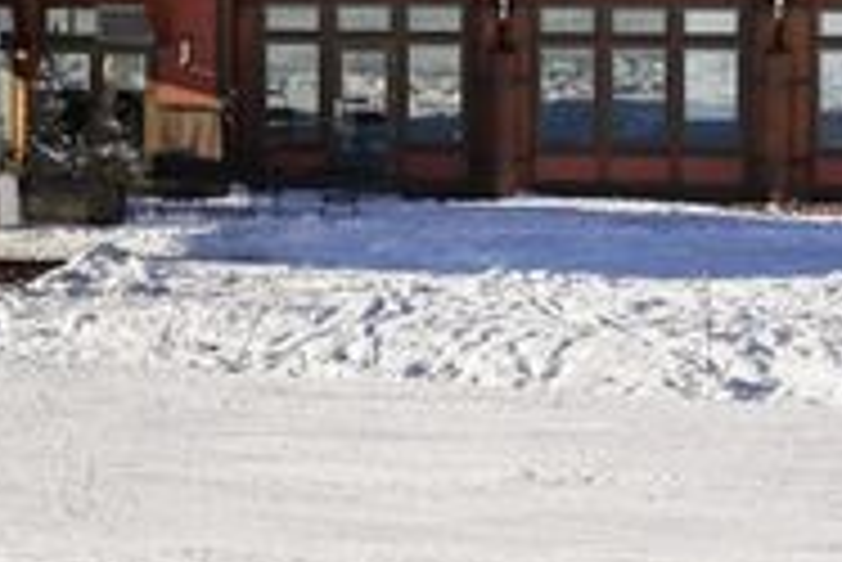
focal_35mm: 175
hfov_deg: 11.7
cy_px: -749
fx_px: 4096
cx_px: 144
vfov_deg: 7.4
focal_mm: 32
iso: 400
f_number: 7.1
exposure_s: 1/3200
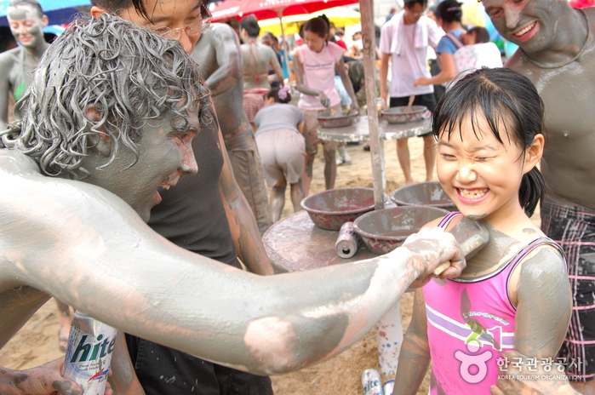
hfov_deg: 53.2
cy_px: 198
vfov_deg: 36.8
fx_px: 594
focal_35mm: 36
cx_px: 298
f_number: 5.6
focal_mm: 24
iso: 320
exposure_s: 1/250
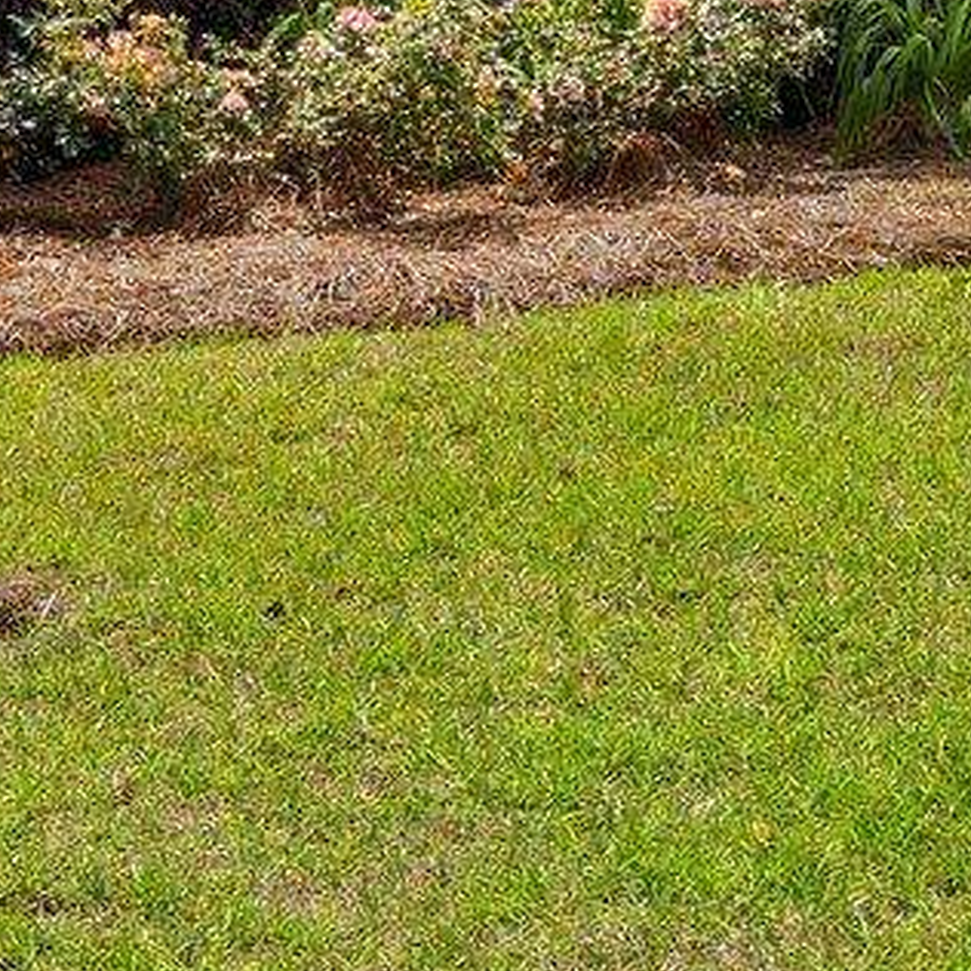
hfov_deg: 11.3
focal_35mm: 154
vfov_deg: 11.1
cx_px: 688
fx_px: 4887
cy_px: -312
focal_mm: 28
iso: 100
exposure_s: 1/13
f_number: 9
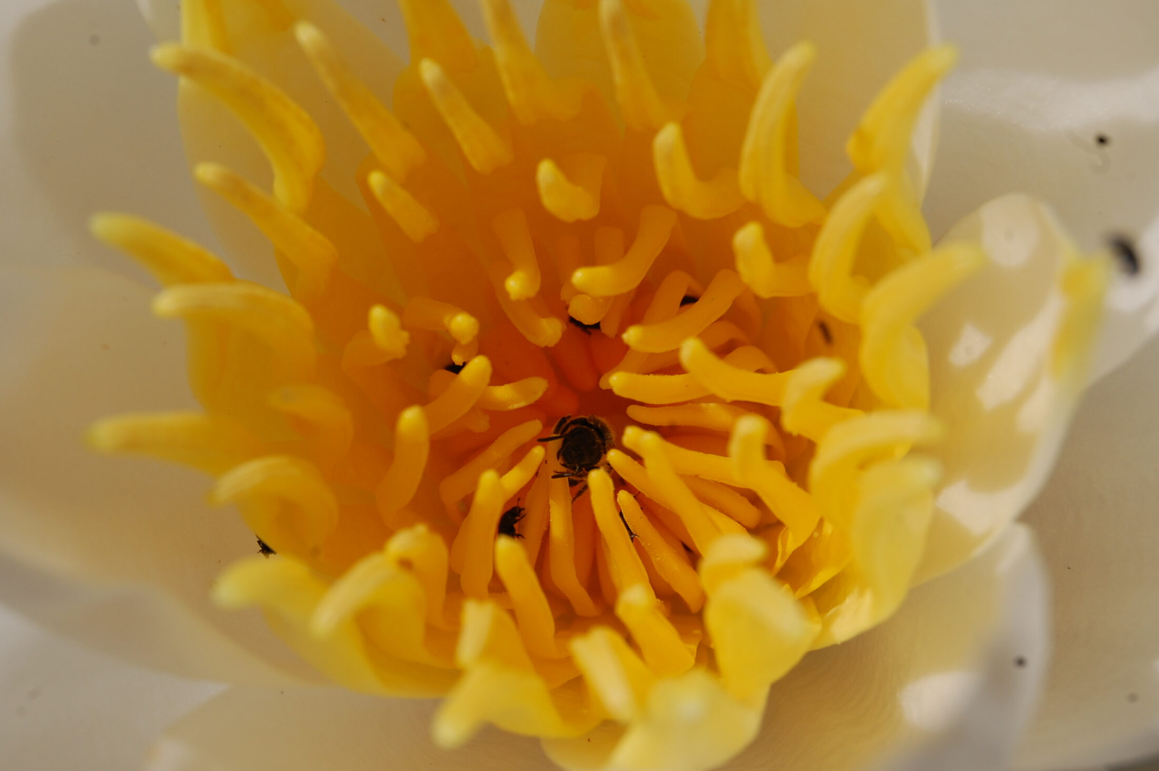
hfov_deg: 21.3
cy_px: 407
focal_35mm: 96
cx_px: 546
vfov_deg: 14.3
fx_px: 3074
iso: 200
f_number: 13
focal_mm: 55
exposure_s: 1/640
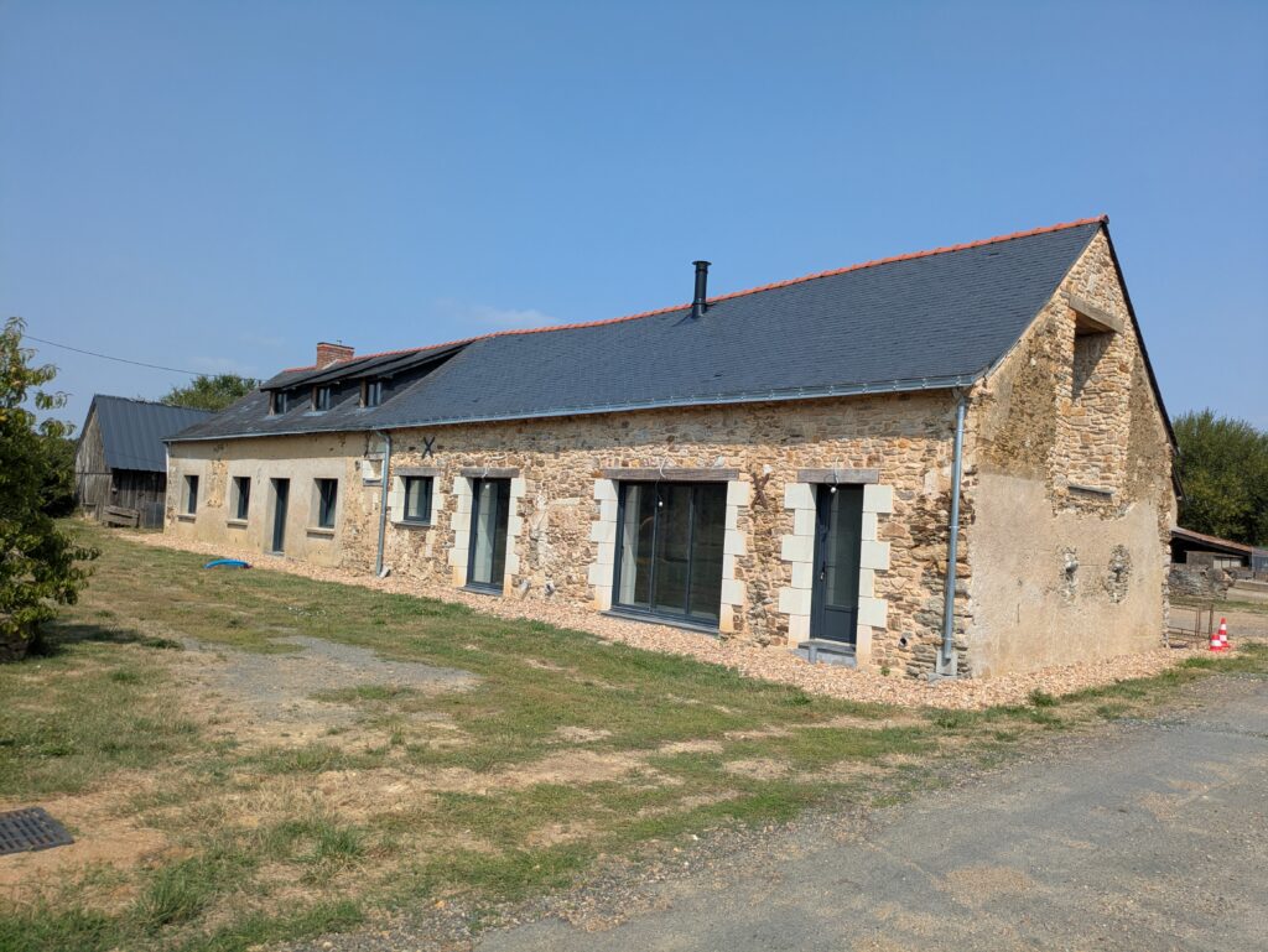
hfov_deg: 69.4
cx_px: 634
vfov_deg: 54.9
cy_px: 476
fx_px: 916
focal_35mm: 25
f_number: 1.89
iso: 42
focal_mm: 5.43
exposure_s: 1/2294
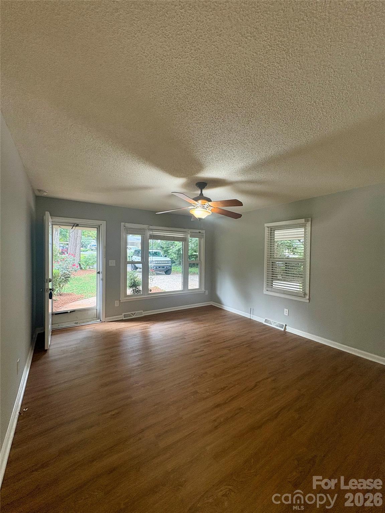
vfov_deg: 102.1
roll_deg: -1.1
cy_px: 256
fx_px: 208
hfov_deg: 85.7
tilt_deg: -0.7
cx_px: 192
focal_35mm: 14
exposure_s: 1/60
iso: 200
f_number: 2.2
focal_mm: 2.22
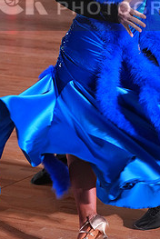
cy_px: 1
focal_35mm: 172
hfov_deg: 8.0
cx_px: 112
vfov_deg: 11.8
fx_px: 1144
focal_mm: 78
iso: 4000
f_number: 5.6
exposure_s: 1/200
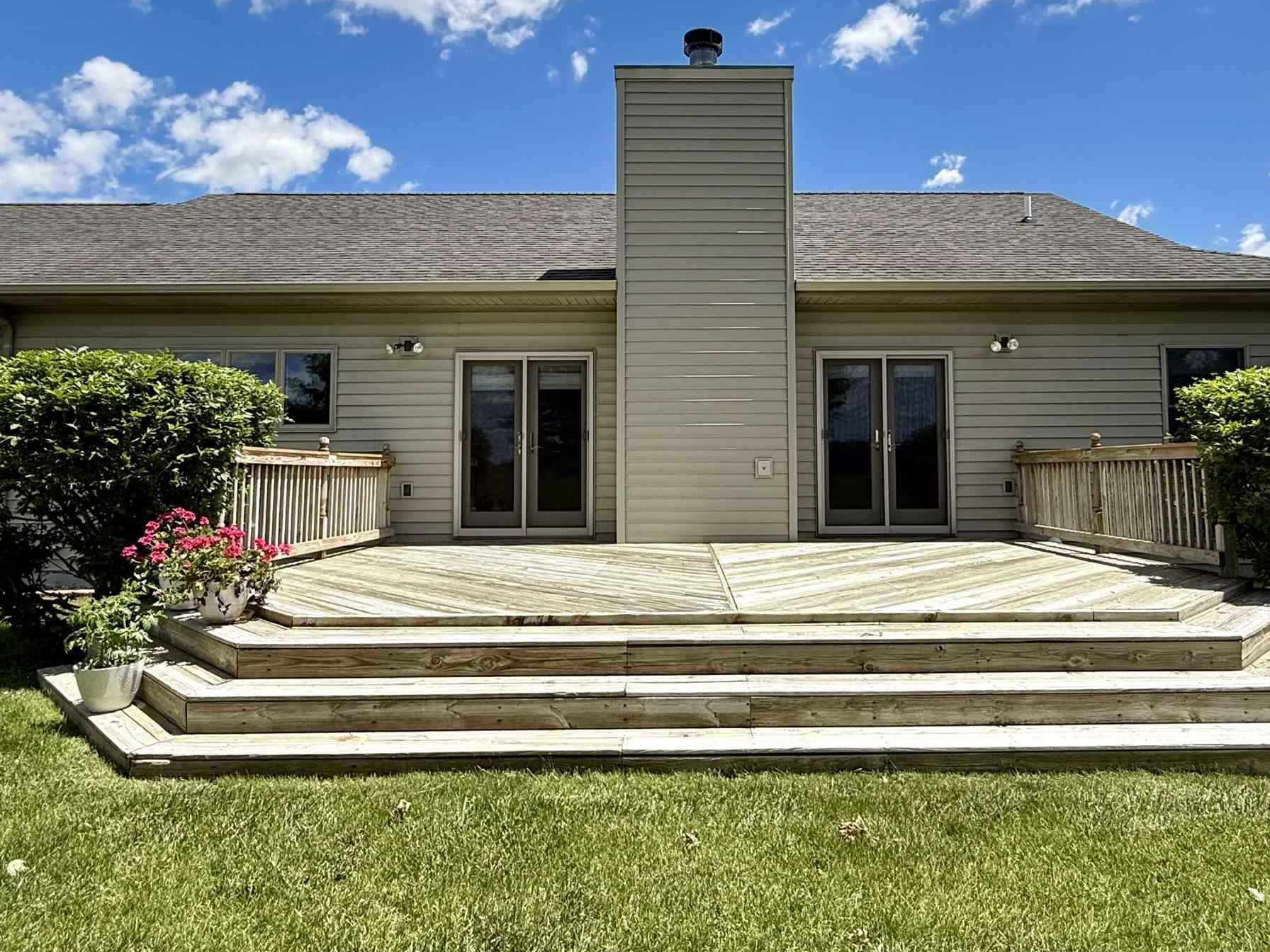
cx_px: 686
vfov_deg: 56.6
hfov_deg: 71.5
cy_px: 416
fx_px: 881
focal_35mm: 24
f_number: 2.2
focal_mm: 2.22
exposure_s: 1/2024
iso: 50
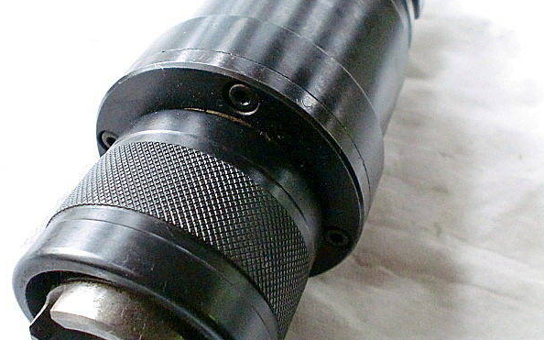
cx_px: 255
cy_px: 215
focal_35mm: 40
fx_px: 593
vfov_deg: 31.8
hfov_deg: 49.3
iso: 1000
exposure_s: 1/60
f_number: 3.1
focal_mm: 6.3
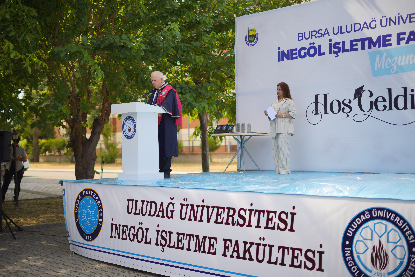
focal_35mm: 50
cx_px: 208
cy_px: 138
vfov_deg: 27.0
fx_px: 576
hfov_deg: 39.6
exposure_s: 1/2500
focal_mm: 50
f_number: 1.8
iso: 100
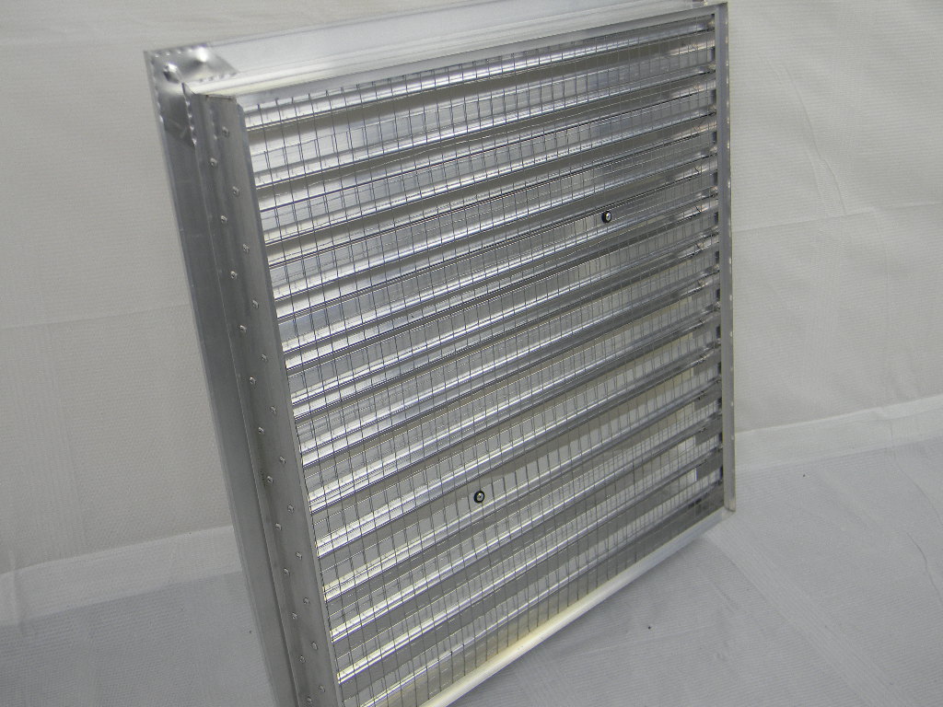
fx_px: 1117
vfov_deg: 35.1
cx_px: 472
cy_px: 354
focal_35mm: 41
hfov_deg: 45.8
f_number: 3.8
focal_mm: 7.3
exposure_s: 1/30
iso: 103
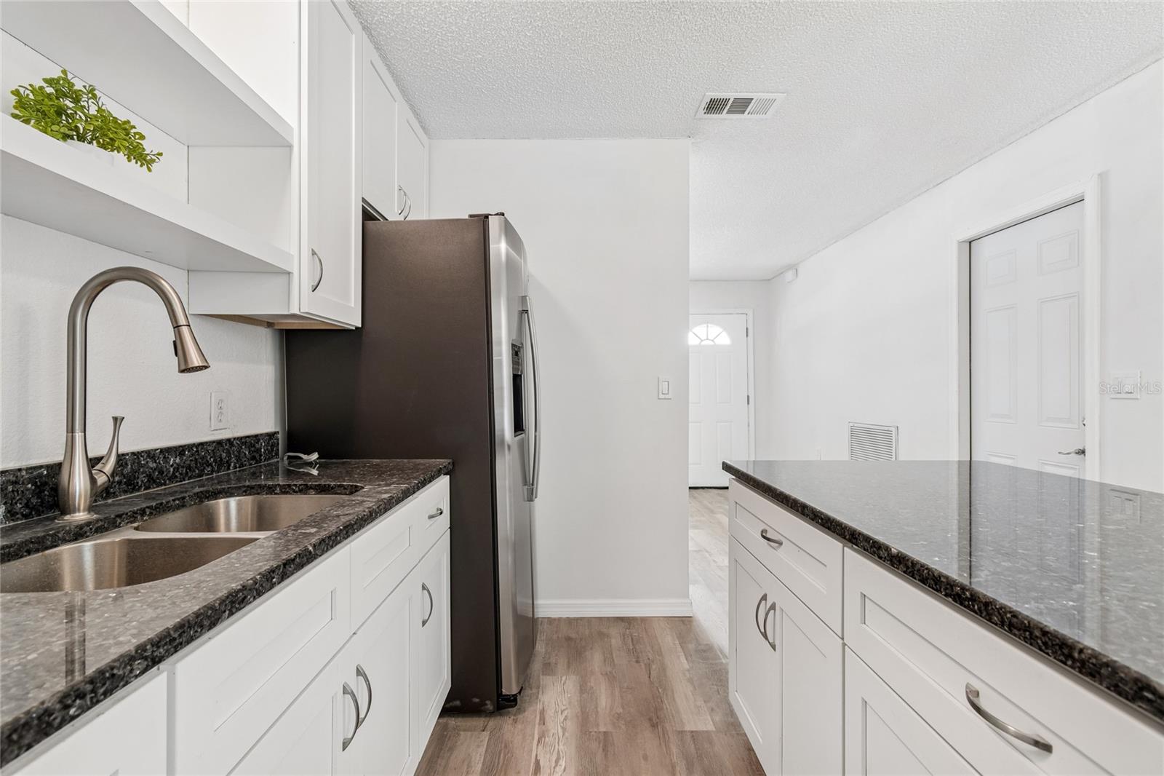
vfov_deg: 77.3
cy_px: 388
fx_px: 485
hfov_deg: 100.4
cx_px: 582
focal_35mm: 15
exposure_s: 1/3.33
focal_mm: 10
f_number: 5.6
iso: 100
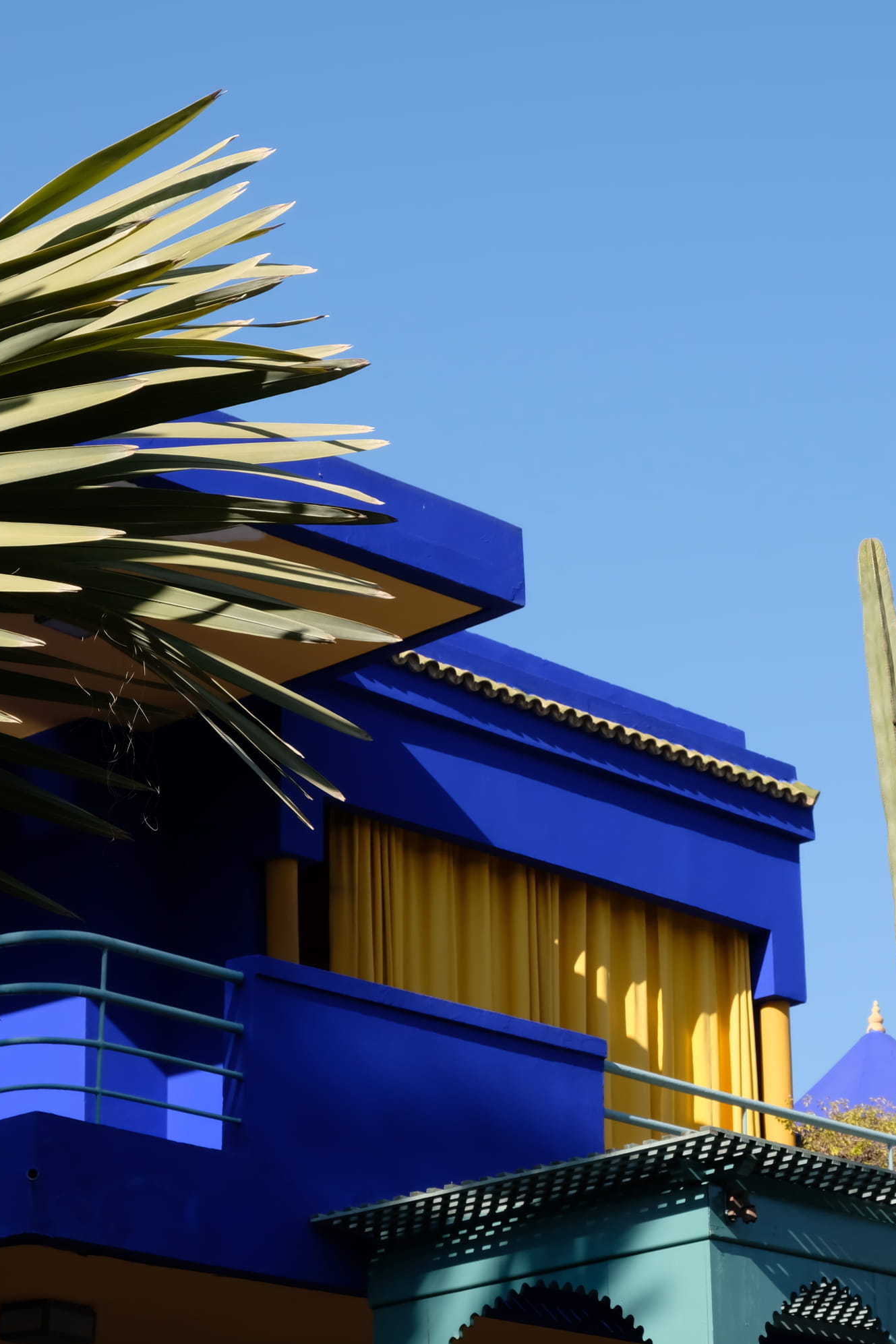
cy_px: 673
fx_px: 3771
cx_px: 523
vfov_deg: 20.2
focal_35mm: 101
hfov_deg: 13.5
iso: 400
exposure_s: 1/420
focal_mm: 44.4
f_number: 9
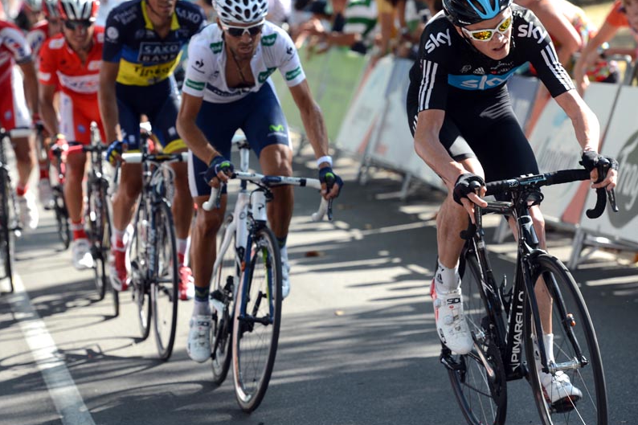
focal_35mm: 189
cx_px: 284
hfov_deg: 10.9
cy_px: 174
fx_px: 3349
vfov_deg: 7.3
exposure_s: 1/500
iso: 400
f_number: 5.6
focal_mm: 150
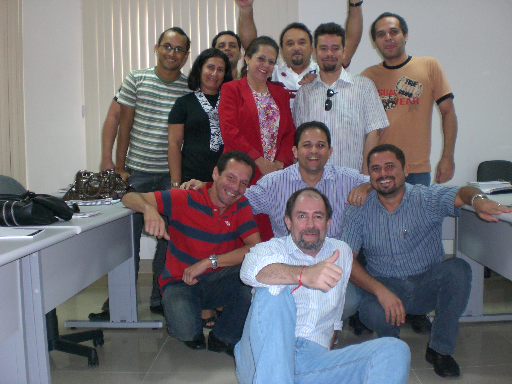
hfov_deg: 49.0
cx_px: 256
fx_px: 562
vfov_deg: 37.7
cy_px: 192
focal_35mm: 38
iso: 200
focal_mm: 6.3
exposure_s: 1/60
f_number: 3.1
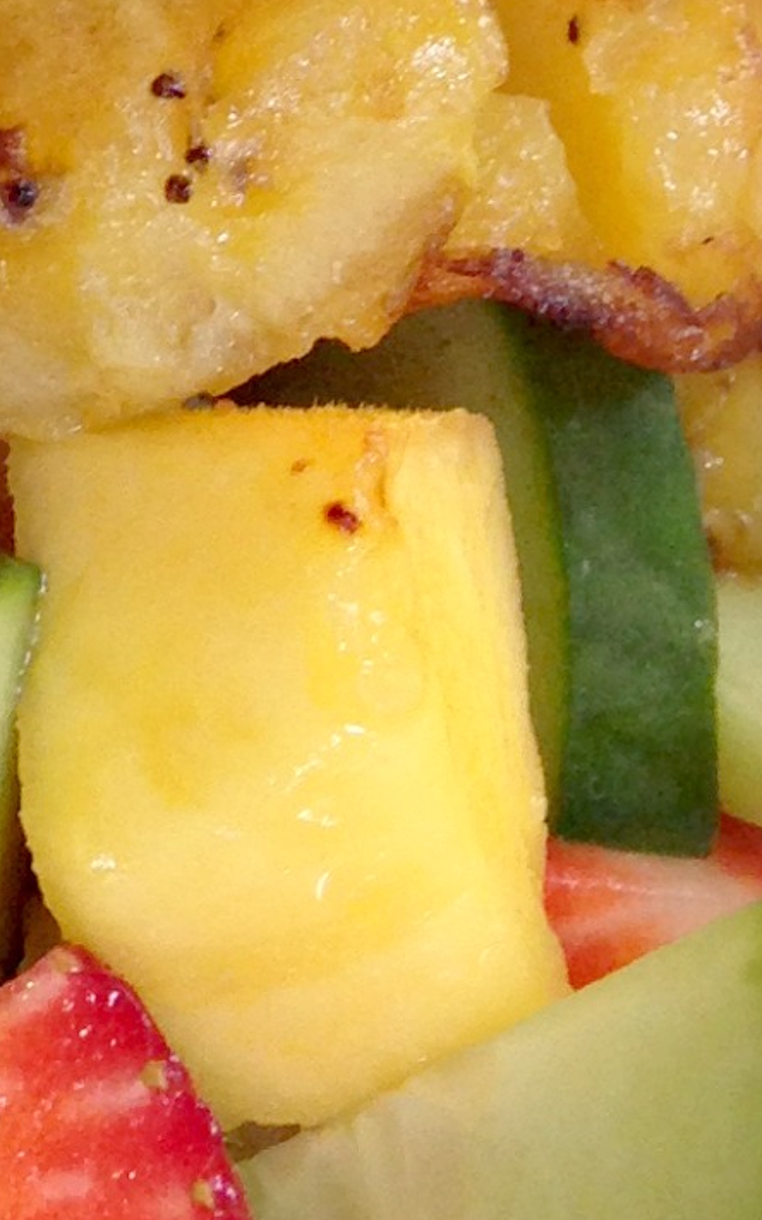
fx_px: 5120
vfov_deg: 13.4
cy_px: 38
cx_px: -740
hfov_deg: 8.1
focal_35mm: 154
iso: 80
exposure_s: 1/120
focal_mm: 4.12
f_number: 2.4
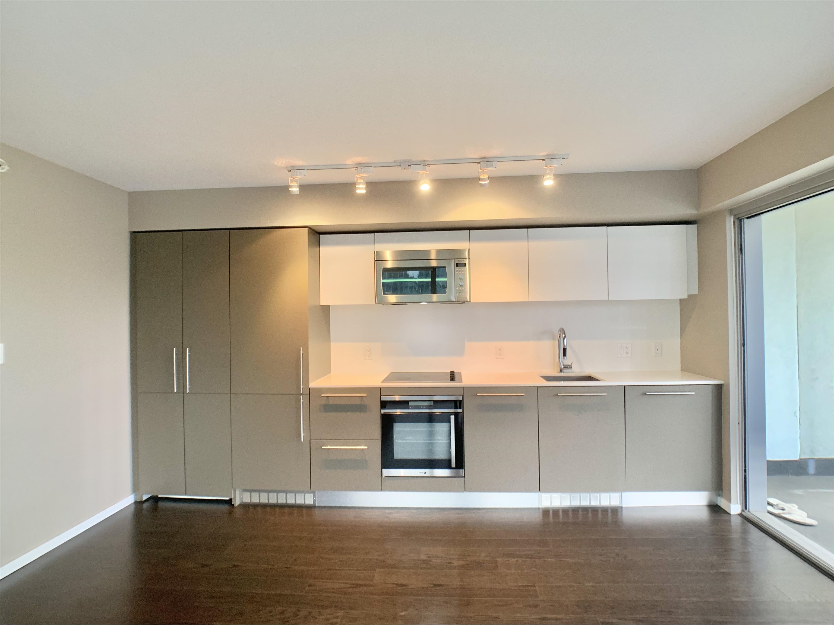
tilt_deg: +0.0
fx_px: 626
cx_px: 417
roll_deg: +1.3
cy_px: 312
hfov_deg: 67.3
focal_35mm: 26
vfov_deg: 53.1
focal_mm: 4.25
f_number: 1.8
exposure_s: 1/60
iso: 160
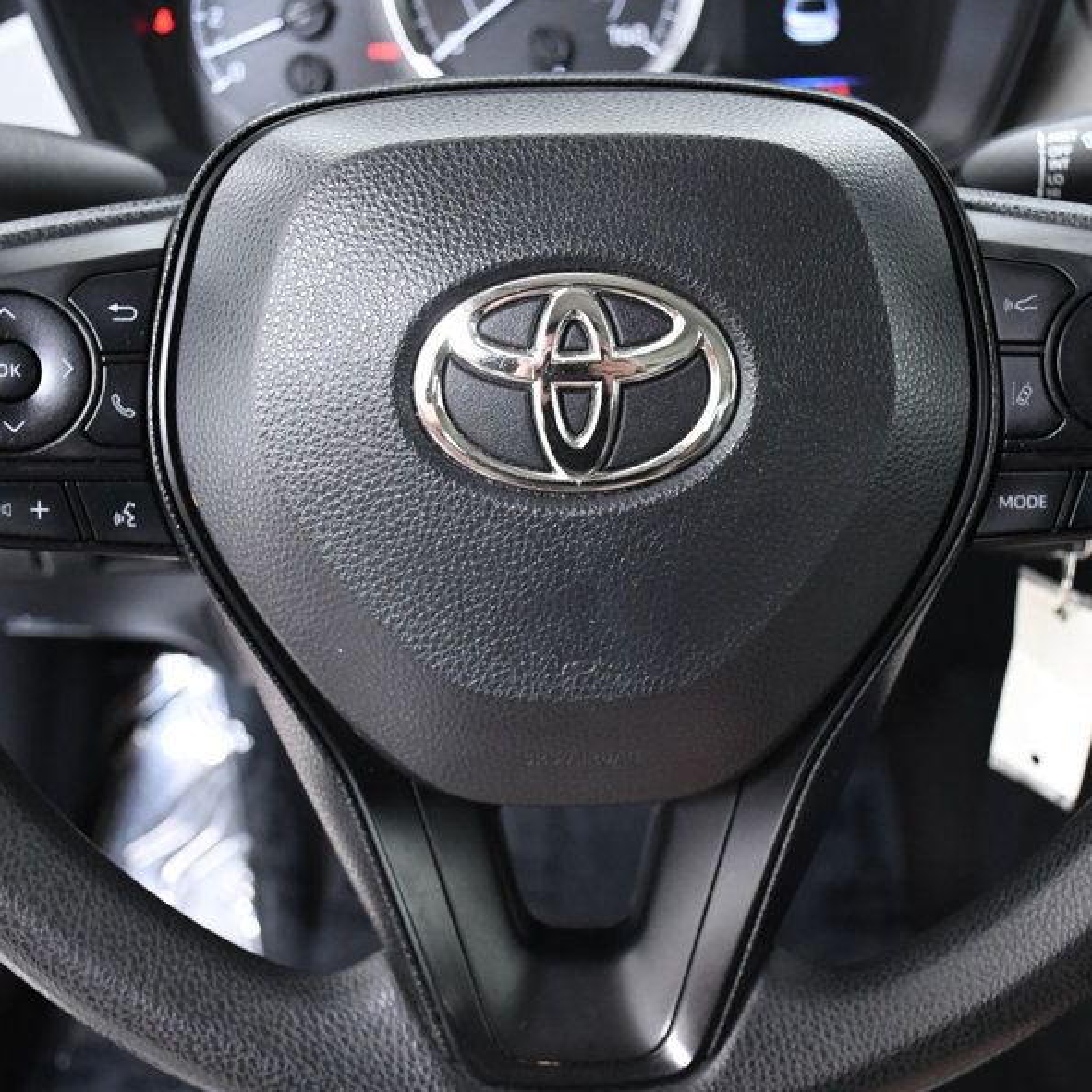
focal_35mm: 53
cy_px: 613
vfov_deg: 32.2
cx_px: 589
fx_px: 1892
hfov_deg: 32.2
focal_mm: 24
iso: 2500
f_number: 4.5
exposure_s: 1/100
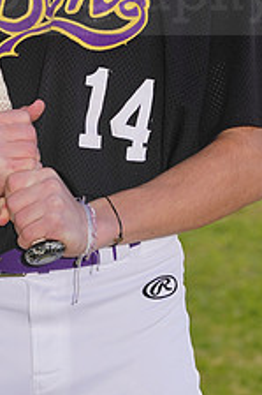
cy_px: -21
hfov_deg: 3.1
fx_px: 4898
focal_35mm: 448
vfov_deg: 4.6
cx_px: 45
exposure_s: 1/200
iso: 100
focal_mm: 173
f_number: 7.1
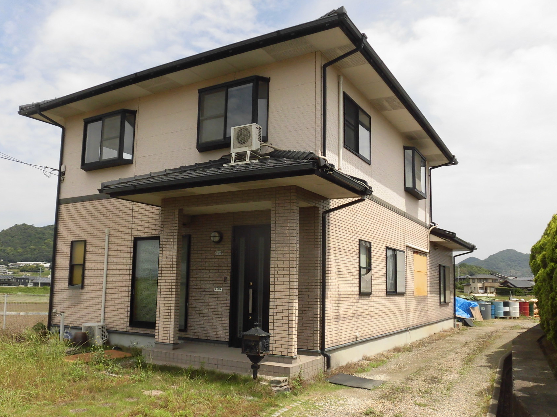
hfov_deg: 61.6
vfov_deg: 48.2
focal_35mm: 29
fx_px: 467
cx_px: 269
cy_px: 229
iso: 100
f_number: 7.8
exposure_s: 1/320
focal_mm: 4.3
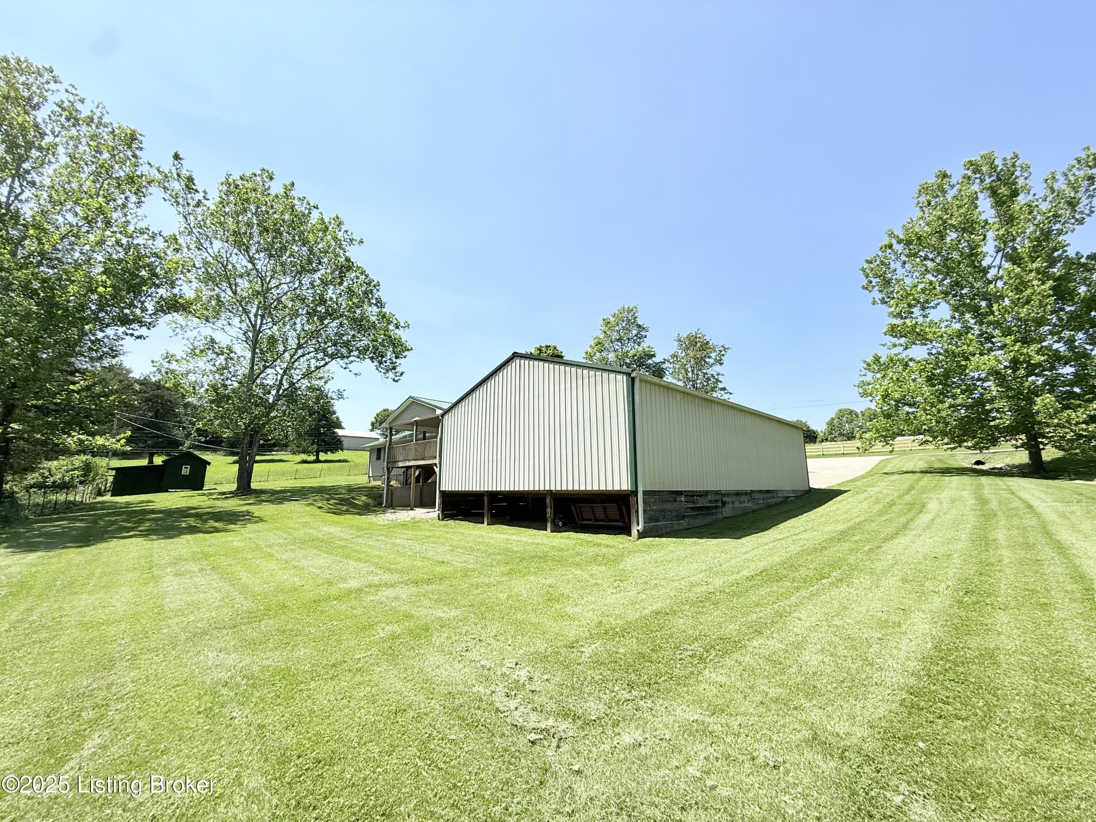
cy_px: 411
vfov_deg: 85.7
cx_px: 548
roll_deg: +0.7
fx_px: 443
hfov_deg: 102.1
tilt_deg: +11.1
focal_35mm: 14
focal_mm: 2.22
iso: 50
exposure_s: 1/2092
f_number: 2.2
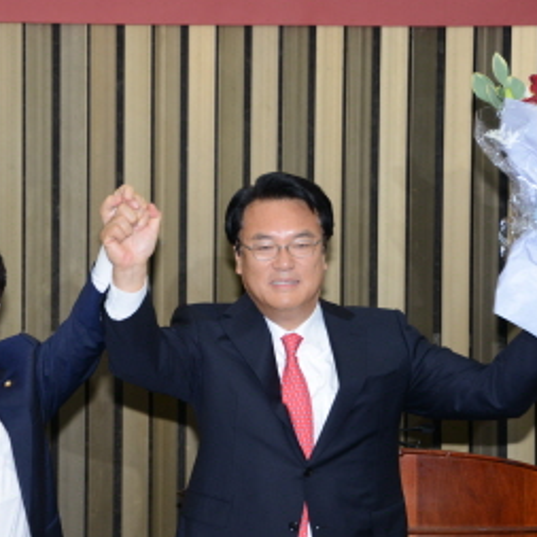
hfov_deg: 7.7
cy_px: 254
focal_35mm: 227
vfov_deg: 7.7
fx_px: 3984
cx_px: 168
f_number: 5.6
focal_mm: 135
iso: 1000
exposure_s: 1/250
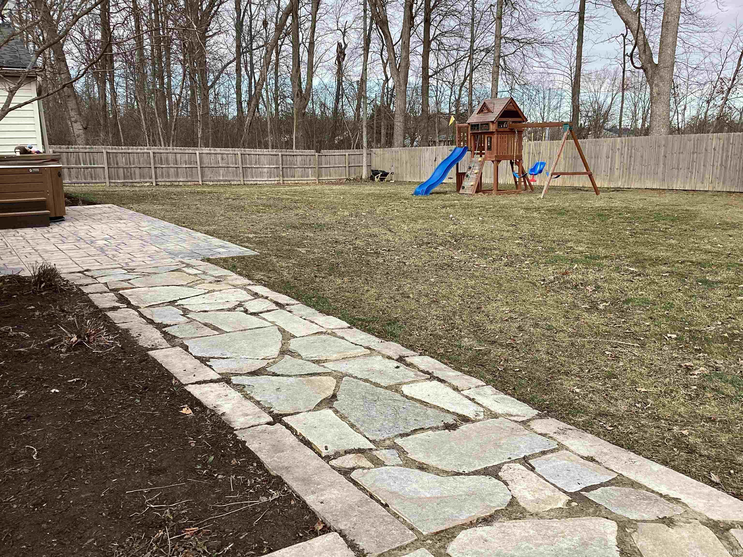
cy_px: 278
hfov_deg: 58.4
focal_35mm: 31
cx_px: 372
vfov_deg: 45.4
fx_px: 665
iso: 25
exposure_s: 1/384
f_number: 2.4
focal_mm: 3.3
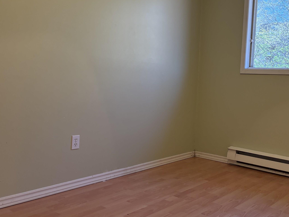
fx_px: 326
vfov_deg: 36.8
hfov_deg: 46.4
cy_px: 96
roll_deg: -2.3
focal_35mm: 39
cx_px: 211
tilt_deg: -2.8
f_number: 1.6
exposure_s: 1/198
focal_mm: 5.96
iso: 125
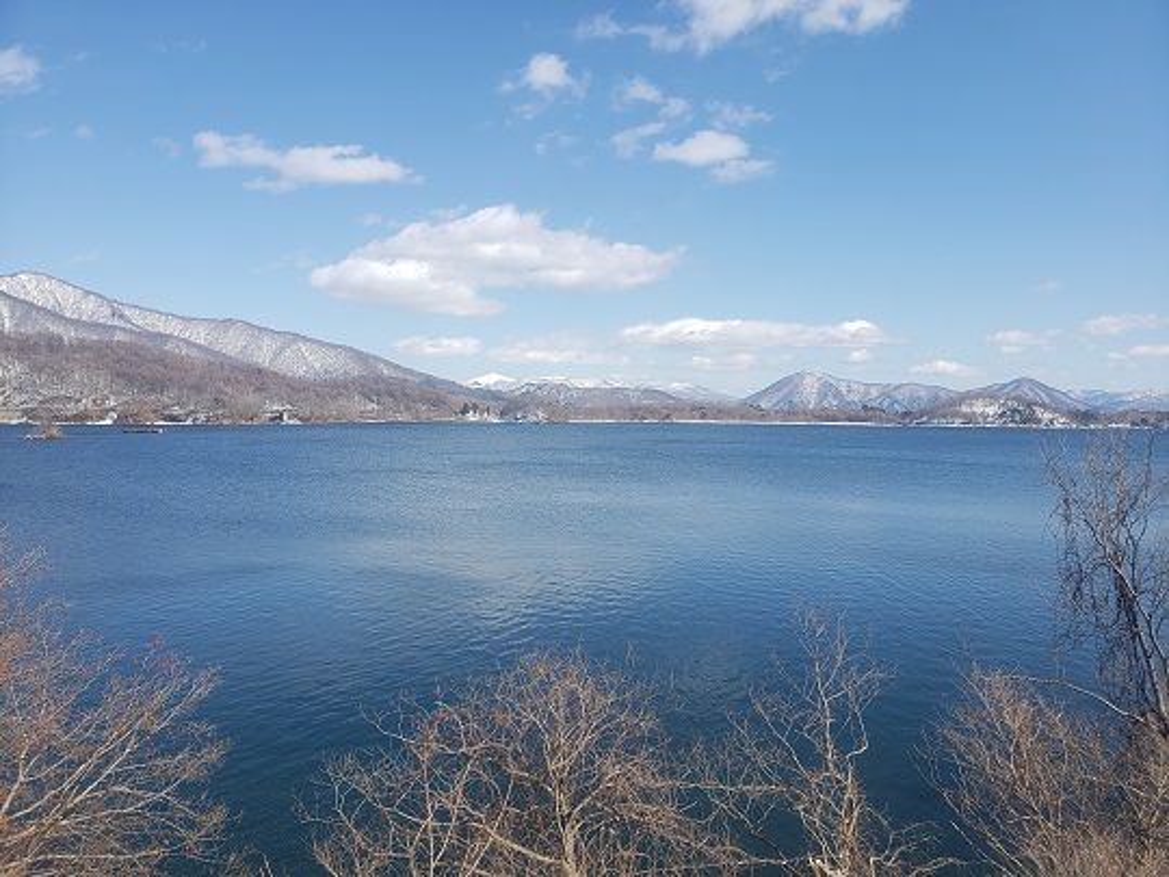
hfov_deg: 67.3
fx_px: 878
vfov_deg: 53.1
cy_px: 438
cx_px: 584
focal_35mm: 26
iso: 50
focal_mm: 4.3
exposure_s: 1/1183
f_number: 2.4
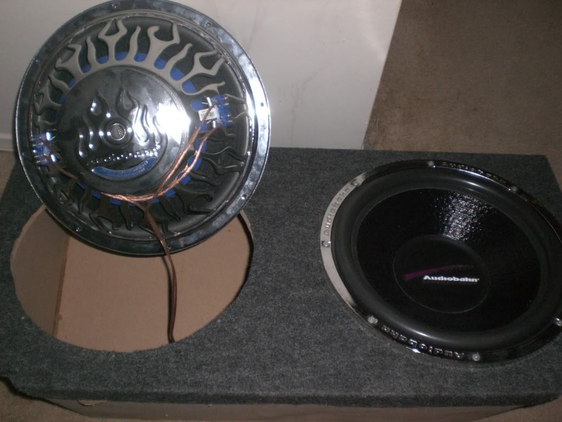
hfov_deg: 49.0
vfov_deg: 37.7
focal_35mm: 38
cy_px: 211
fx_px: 617
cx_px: 281
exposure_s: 1/60
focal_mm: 6.3
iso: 200
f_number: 3.1
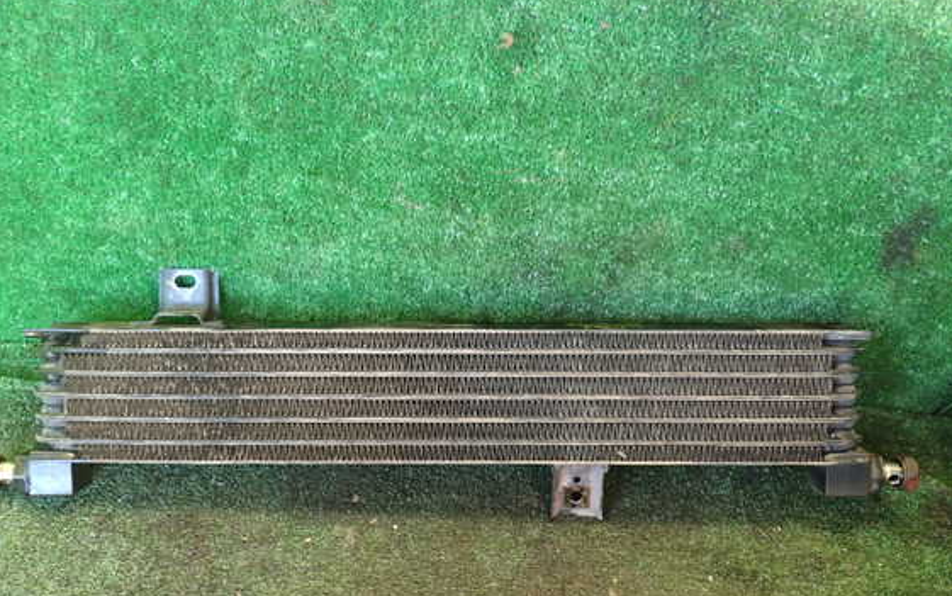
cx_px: 451
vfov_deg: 37.3
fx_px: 882
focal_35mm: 34
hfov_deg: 56.7
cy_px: 319
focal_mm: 5.4
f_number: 2.3
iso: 250
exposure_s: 1/30
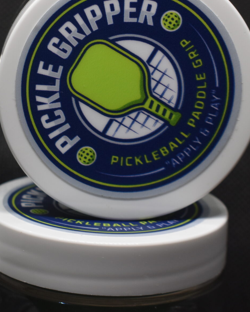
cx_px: 7
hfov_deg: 14.5
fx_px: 971
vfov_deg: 18.3
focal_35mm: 105
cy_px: 143
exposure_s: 1/60
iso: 400
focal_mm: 34
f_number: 7.1
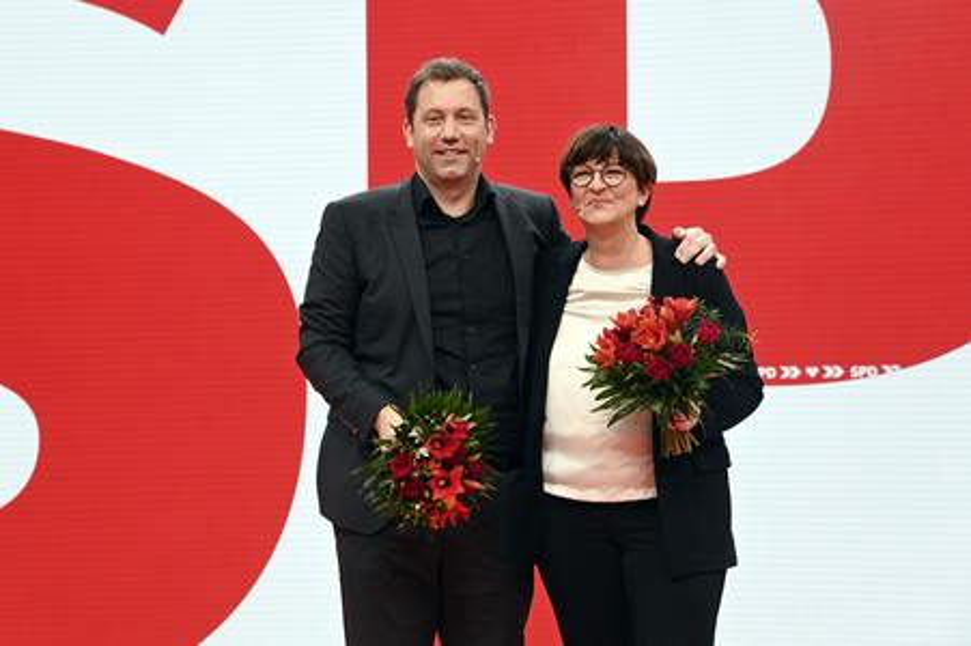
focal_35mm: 82
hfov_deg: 24.8
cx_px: 486
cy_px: 323
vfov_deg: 16.6
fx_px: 2210
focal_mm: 82
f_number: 5.6
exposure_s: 1/500
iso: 5000
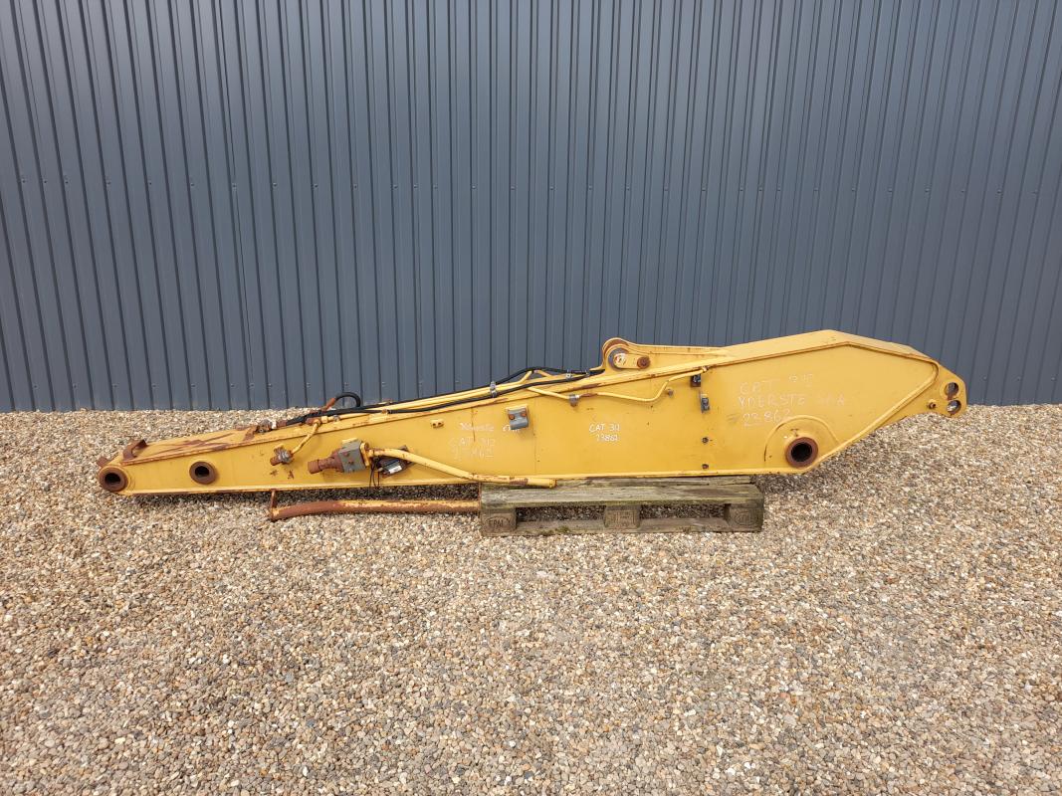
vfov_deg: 54.9
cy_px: 398
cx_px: 531
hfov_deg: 69.4
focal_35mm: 25
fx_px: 767
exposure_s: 1/261
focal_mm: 4.6
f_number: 2
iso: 20
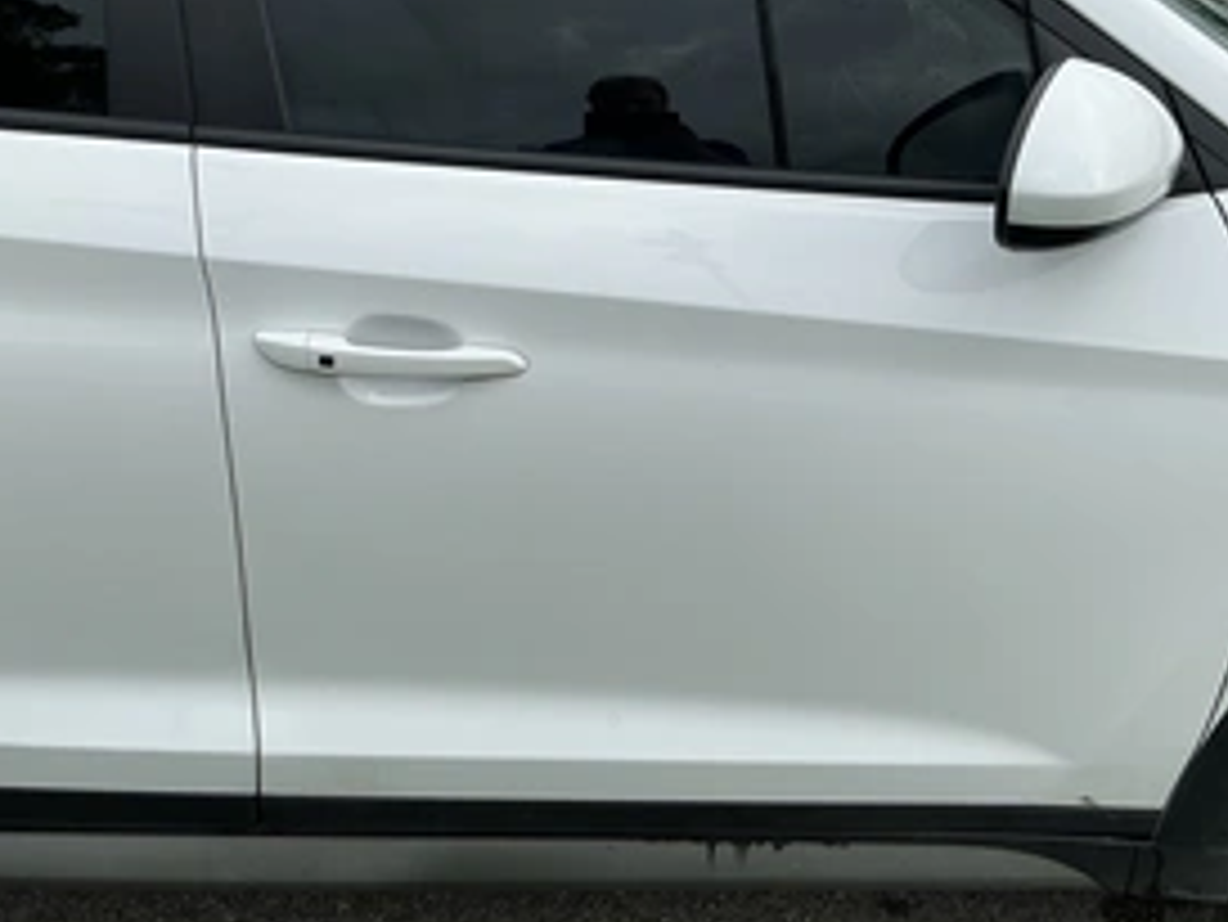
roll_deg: -1.8
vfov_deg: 34.7
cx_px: 625
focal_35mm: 41
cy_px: 270
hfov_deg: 45.8
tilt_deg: -18.0
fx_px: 1455
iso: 25
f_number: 1.8
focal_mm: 3
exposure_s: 1/1377
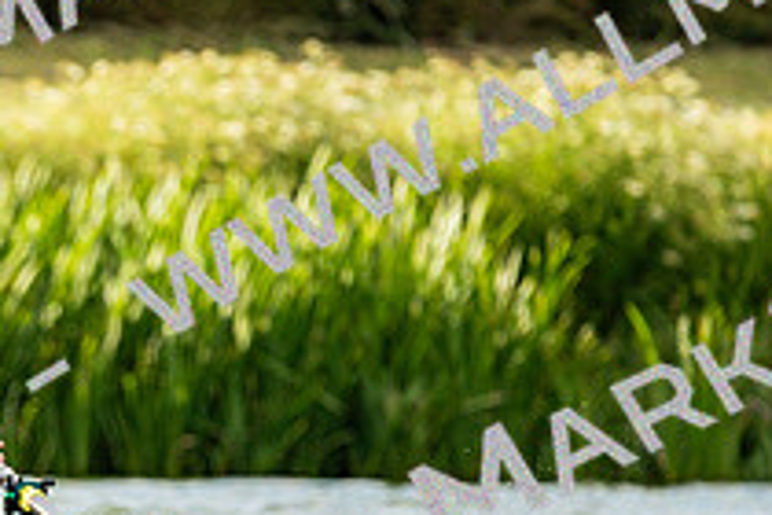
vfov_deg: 0.8
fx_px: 35574
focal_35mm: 1659
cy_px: 395
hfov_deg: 1.2
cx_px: -140
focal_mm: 600
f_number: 6.3
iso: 400
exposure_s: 1/2000
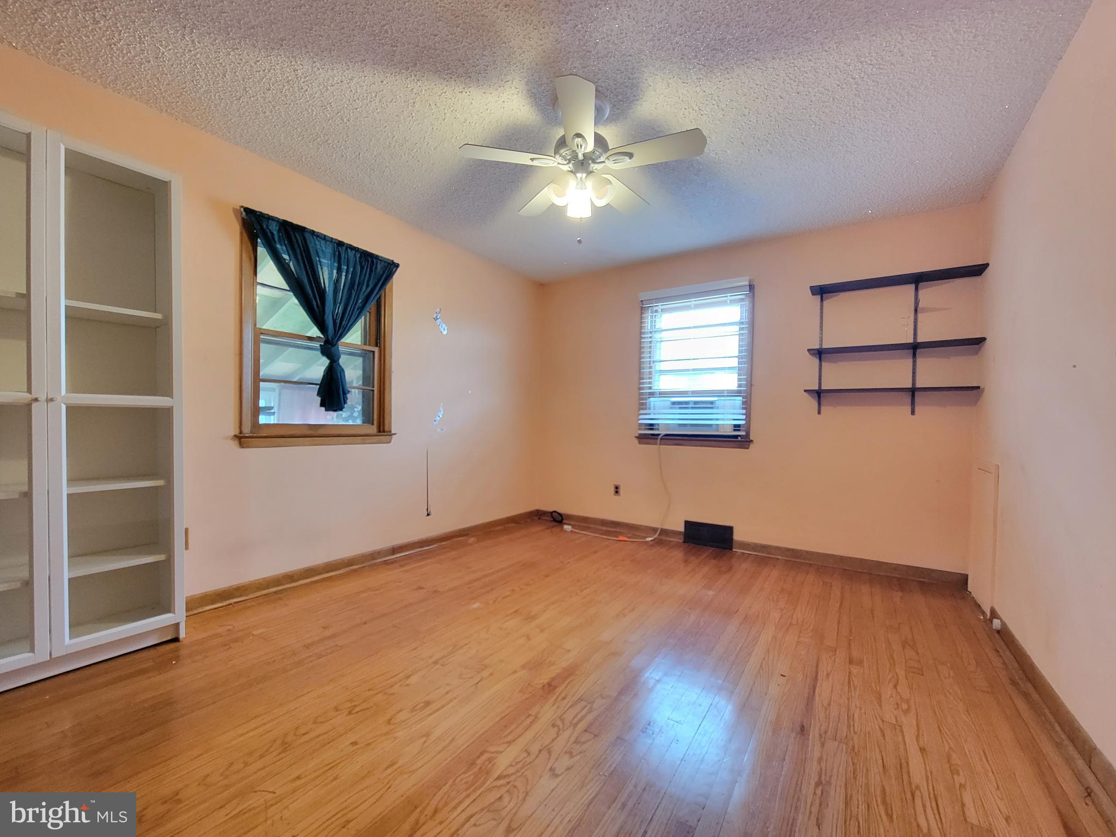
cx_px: 558
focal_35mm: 13
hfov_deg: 106.2
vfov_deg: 89.9
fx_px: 419
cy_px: 418
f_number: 2.2
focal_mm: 2.2
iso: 640
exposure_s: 1/24
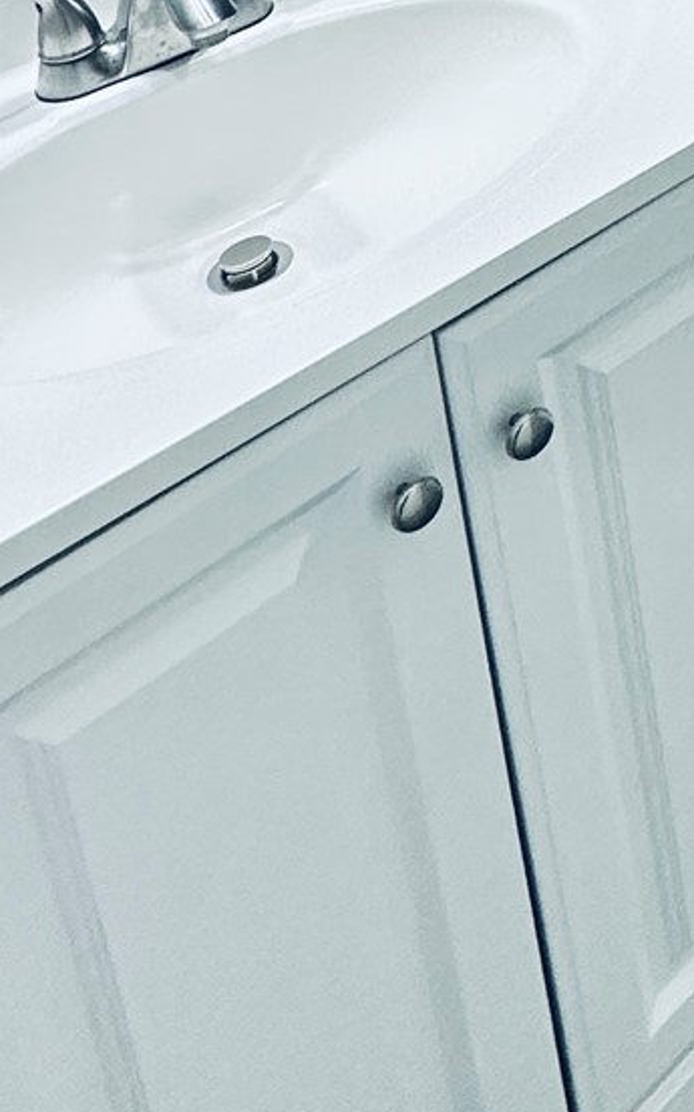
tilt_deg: -13.8
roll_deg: +2.8
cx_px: 1122
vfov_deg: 27.3
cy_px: -501
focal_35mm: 55
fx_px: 1667
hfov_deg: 19.5
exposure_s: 1/120
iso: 200
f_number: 2.2
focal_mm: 2.22
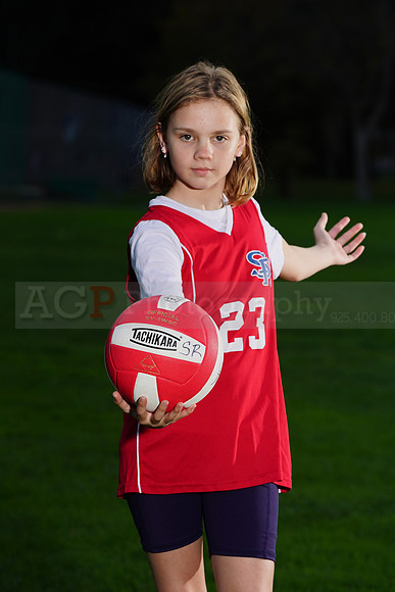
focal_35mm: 200
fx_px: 3289
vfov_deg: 10.3
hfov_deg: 6.9
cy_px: 296
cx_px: 198
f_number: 9
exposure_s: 1/250
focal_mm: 200
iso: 200
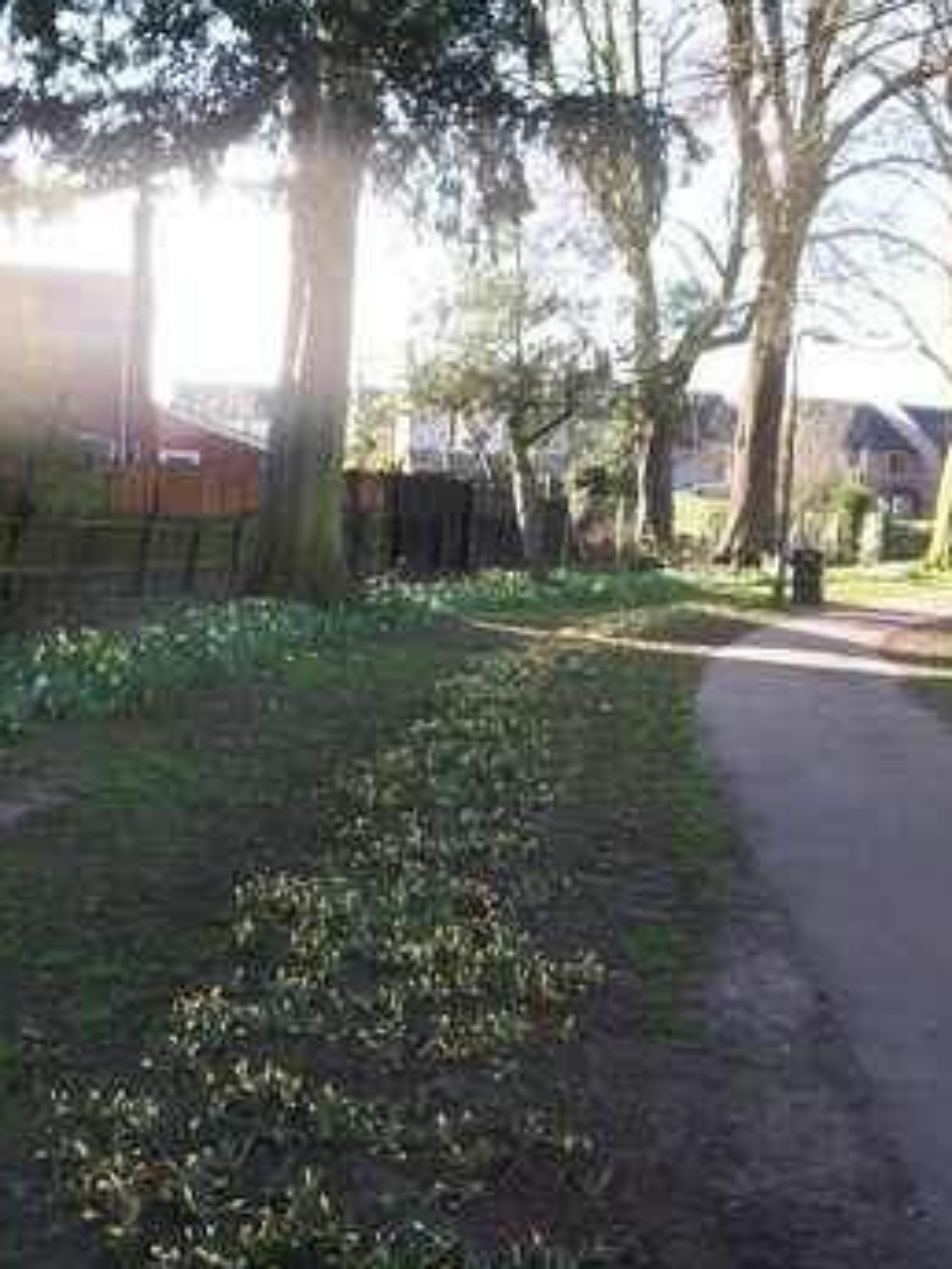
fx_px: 1687
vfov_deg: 41.2
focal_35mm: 46
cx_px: 395
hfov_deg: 31.5
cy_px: 675
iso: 100
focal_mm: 5.9
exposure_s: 1/68.5
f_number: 4.5
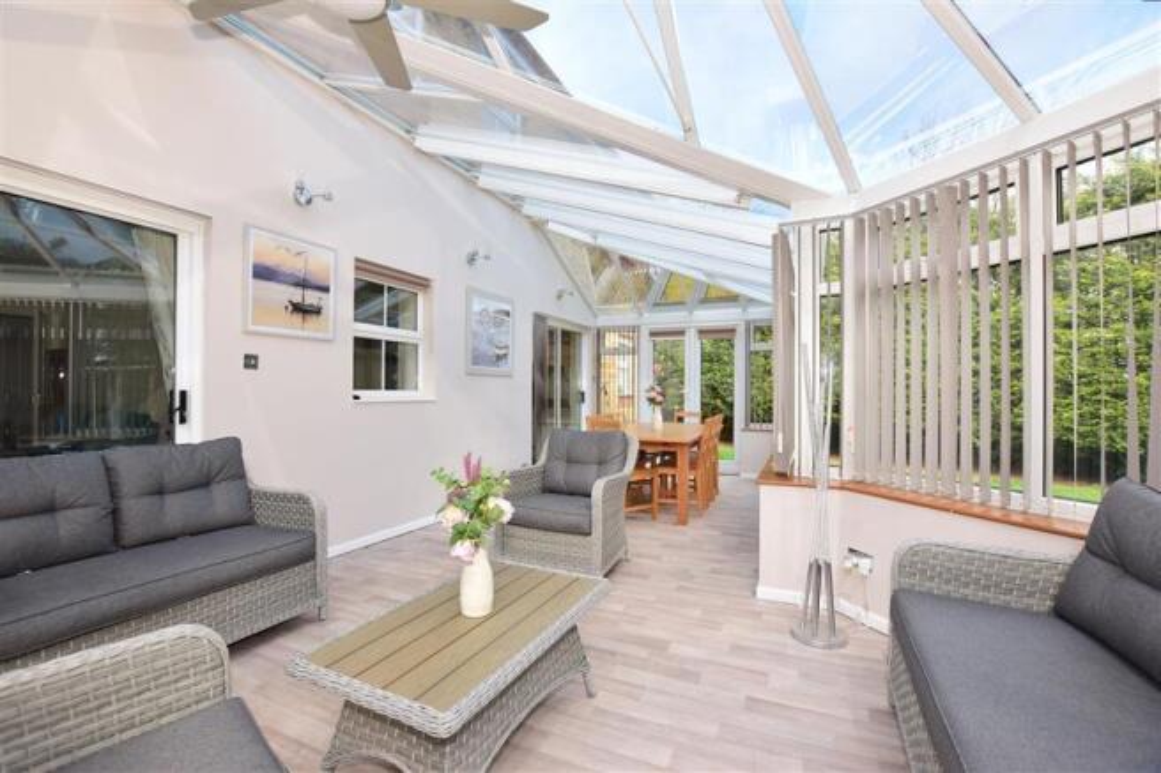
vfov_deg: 77.3
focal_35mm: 15
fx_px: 484
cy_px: 386
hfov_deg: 100.4
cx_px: 580
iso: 400
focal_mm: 10
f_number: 5.6
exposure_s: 1/125
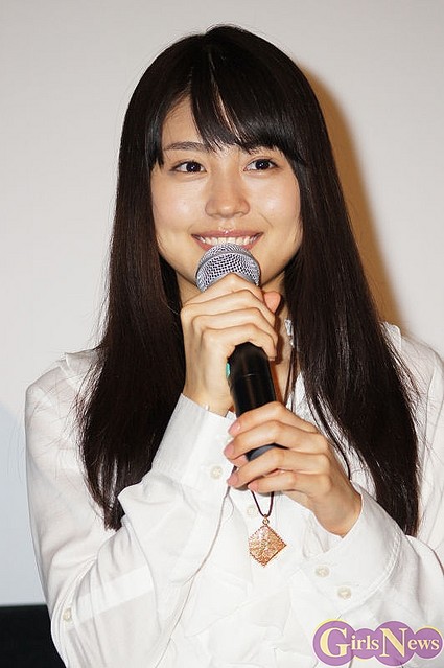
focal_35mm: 135
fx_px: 2501
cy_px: 334
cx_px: 222
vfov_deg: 15.2
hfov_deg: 10.1
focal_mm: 90
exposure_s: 1/160
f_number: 5
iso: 400
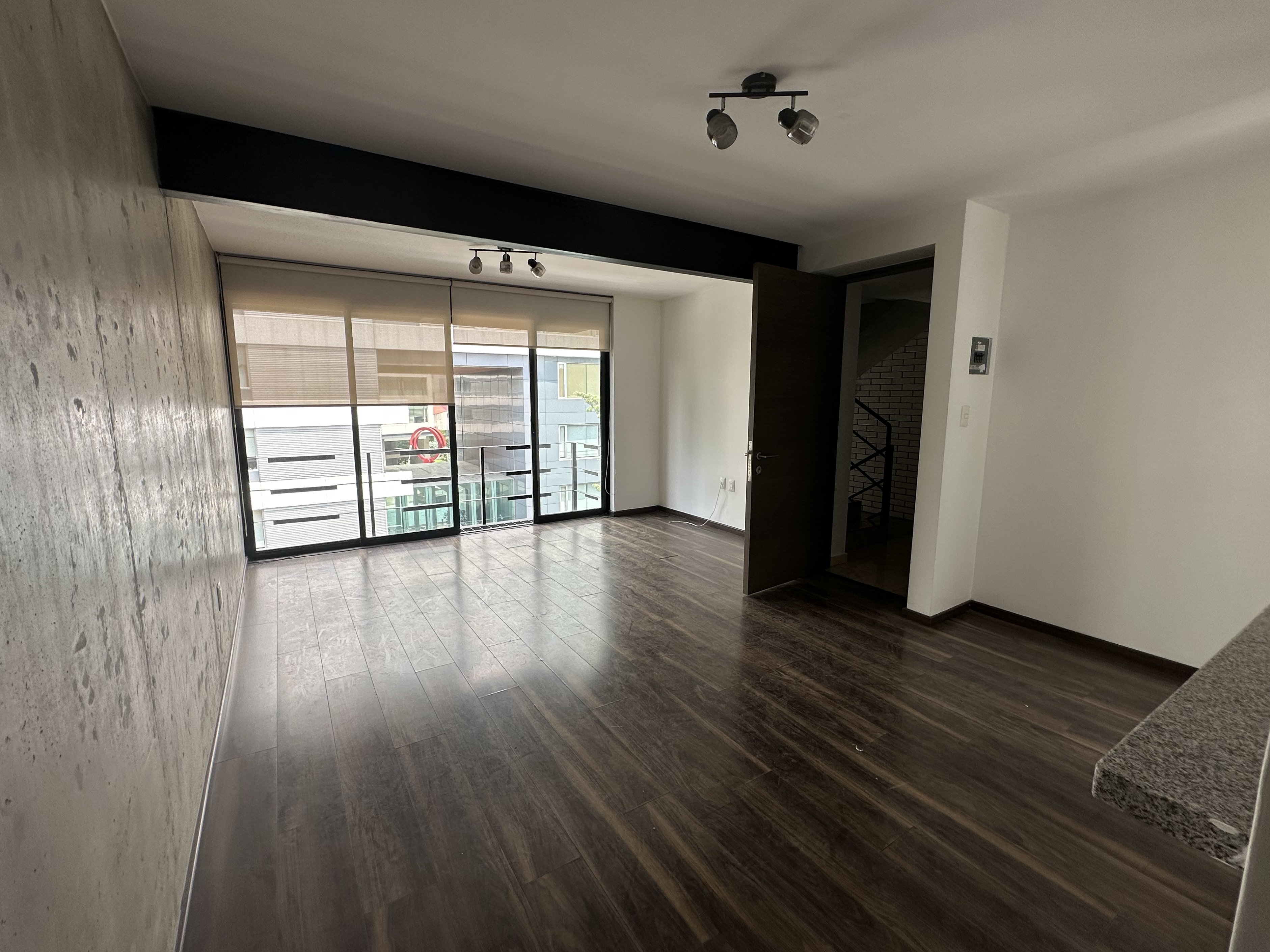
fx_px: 550
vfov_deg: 81.7
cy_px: 472
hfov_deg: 98.2
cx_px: 621
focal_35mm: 15
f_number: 2.2
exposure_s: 1/184
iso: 40
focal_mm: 2.22
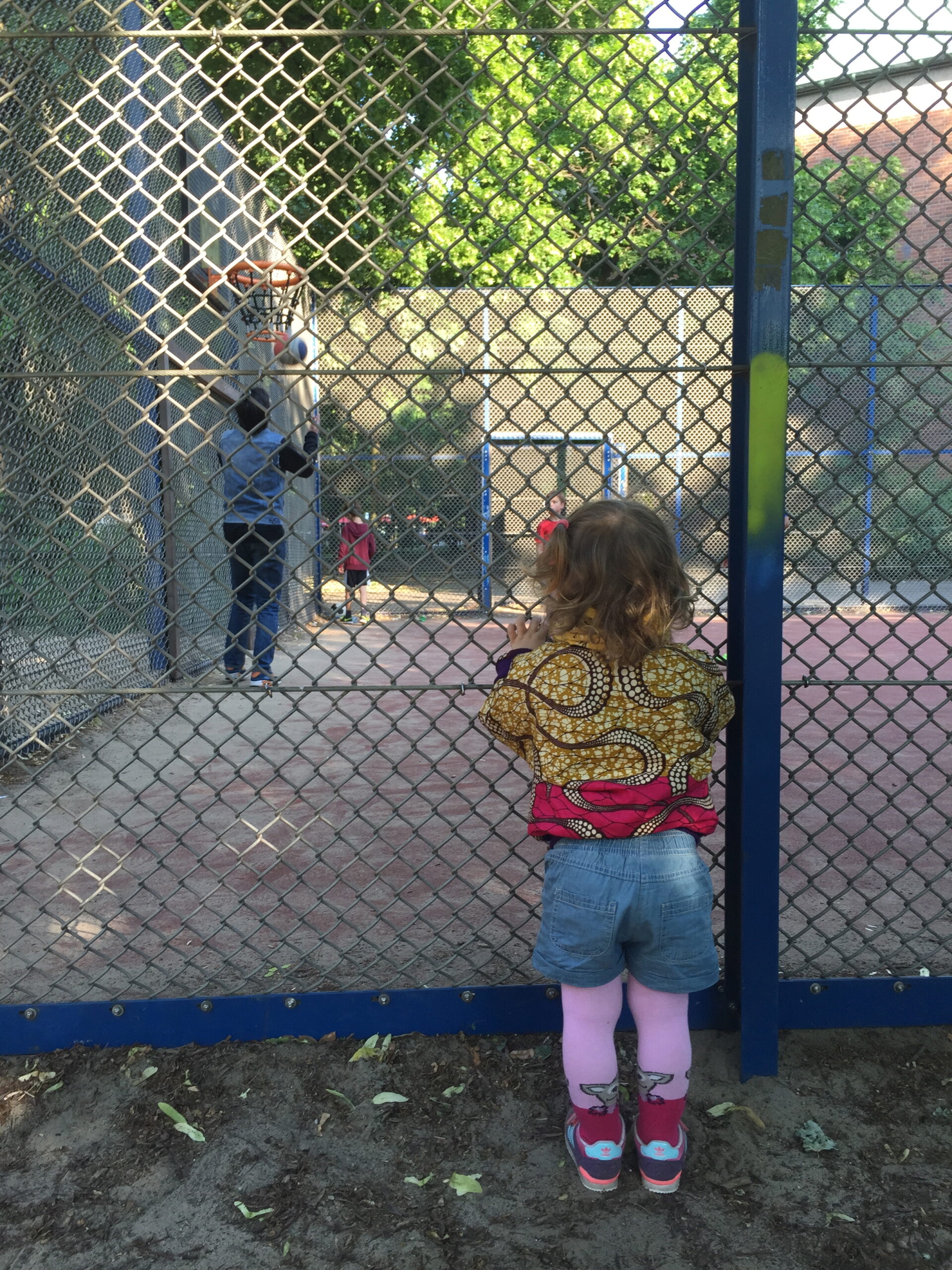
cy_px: 635
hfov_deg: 48.2
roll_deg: +0.0
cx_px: 476
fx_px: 1063
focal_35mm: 29
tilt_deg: -5.2
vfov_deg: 61.7
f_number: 2.2
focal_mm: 4.15
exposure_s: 1/120
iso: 32
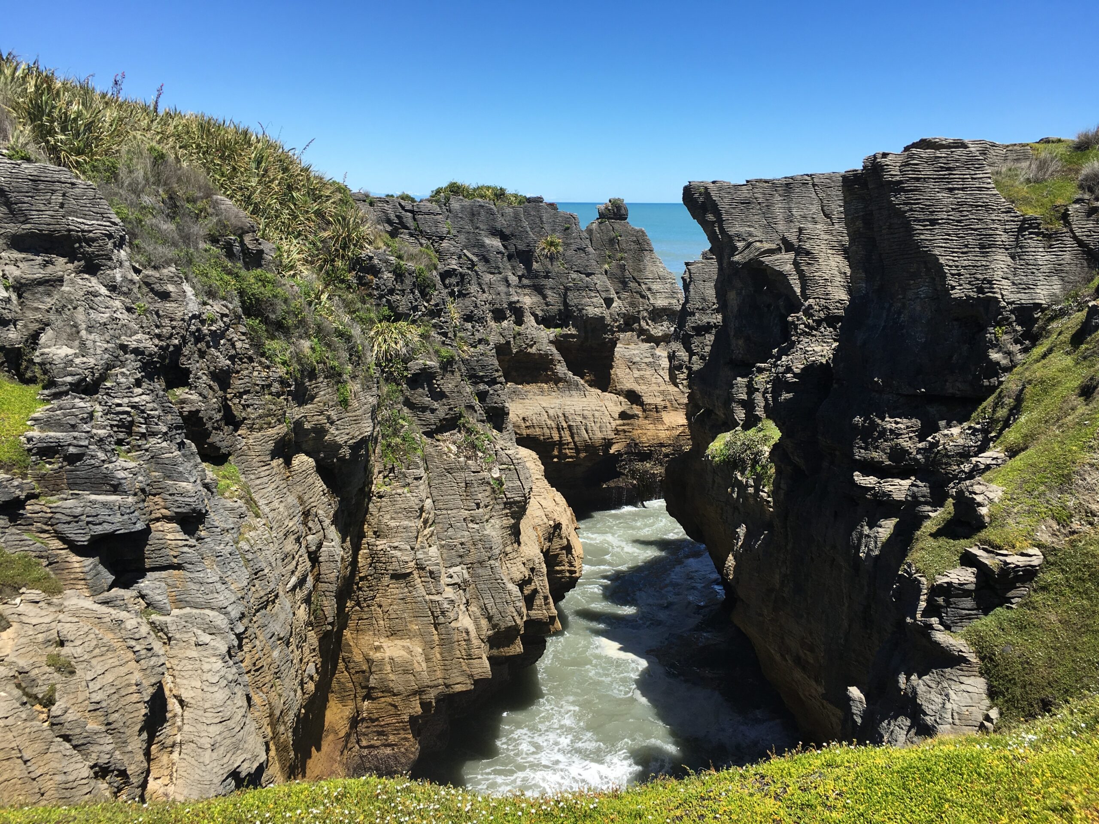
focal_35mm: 29
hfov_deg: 61.7
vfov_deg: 48.2
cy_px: 412
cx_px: 550
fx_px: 921
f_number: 2.2
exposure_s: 1/1425
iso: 25
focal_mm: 4.15
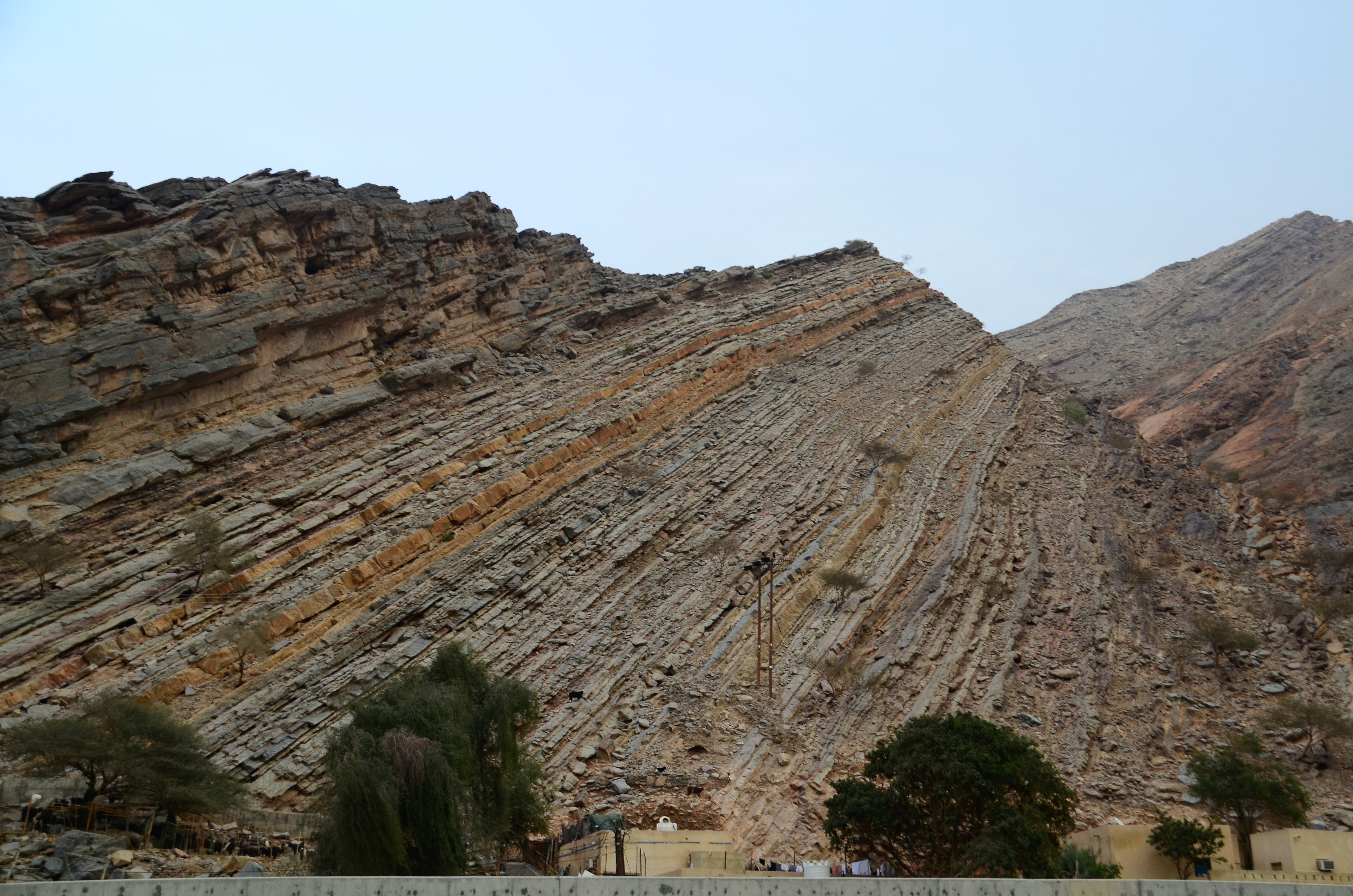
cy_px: 448
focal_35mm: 40
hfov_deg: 48.0
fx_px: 1519
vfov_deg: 32.9
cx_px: 676
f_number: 5.6
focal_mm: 27
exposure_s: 1/125
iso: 320
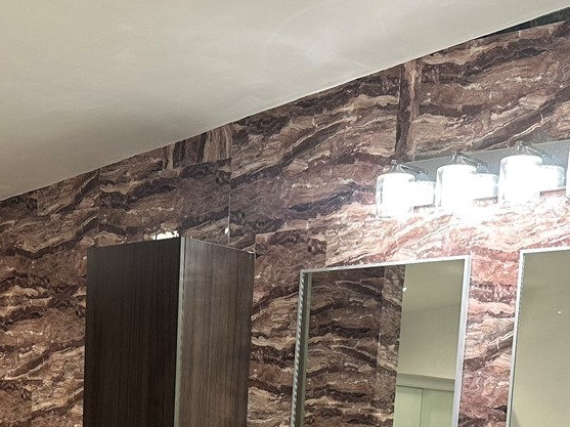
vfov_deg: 19.8
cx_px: 140
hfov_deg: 27.8
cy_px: 535
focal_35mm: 69
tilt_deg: -5.5
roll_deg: -1.9
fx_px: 1135
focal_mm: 6.86
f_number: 1.78
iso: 160
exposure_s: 1/60
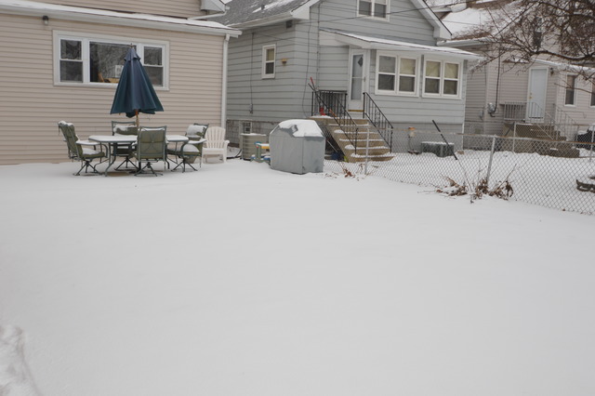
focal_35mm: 36
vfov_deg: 36.8
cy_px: 198
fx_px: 595
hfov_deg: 53.2
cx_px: 298
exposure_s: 1/200
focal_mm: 24
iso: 100
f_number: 8
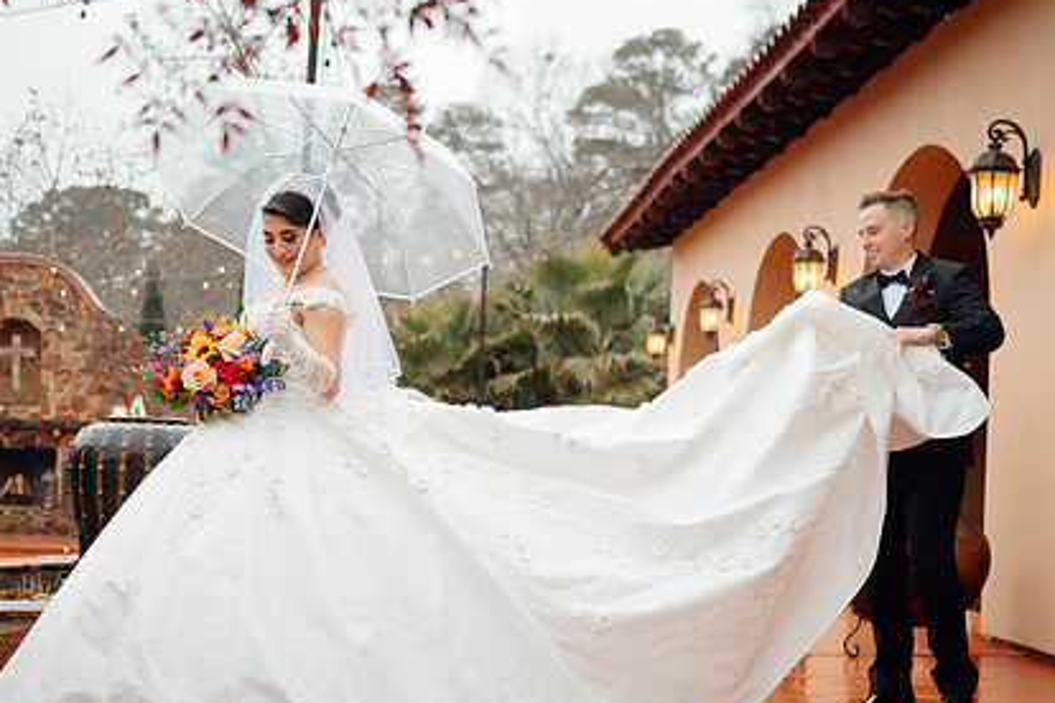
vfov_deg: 26.4
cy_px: 435
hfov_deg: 38.9
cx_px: 494
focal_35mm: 51
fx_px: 1494
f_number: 1.8
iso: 125
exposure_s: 1/200
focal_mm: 35
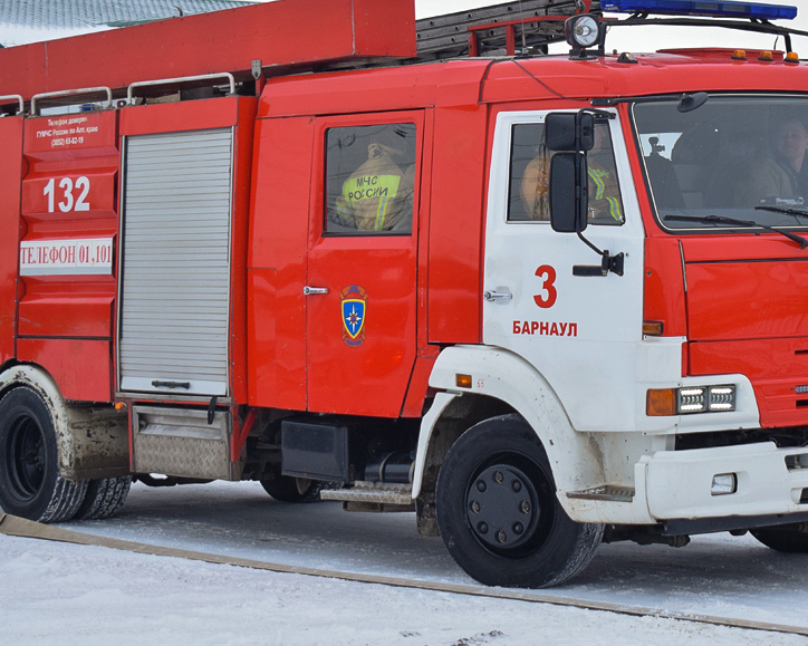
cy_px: 202
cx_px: 481
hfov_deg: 19.5
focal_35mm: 98
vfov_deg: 15.7
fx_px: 2343
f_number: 6.3
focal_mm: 42
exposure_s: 1/800
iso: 800
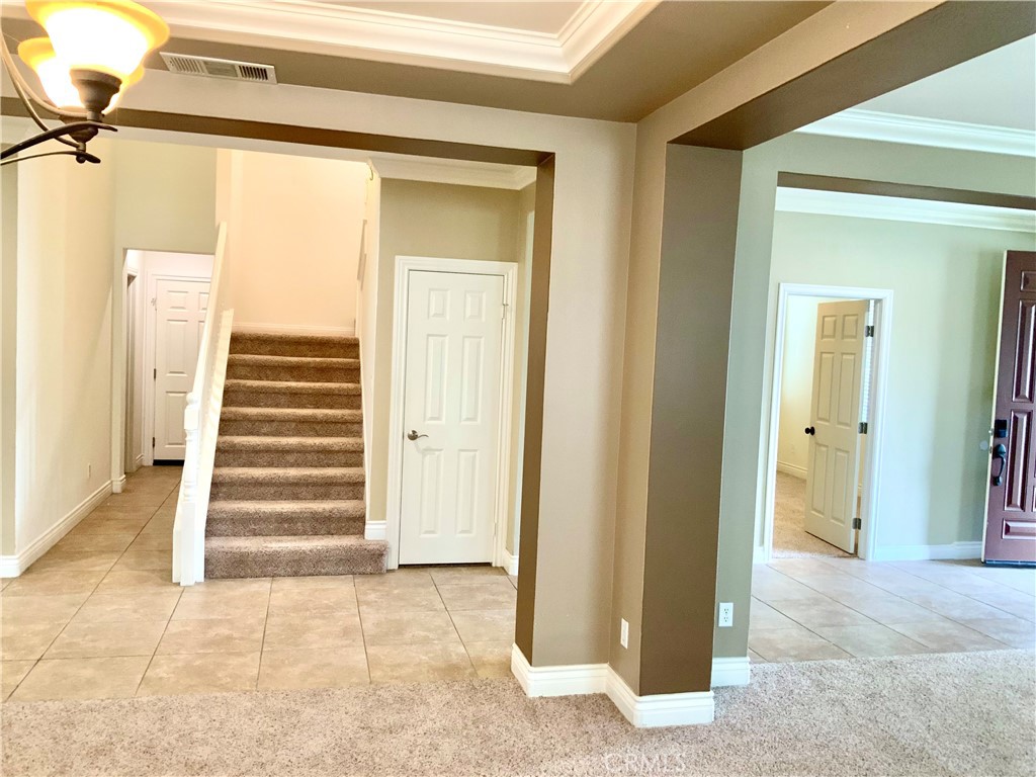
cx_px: 518
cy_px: 388
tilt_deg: -2.3
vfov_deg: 48.2
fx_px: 868
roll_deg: -2.9
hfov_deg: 61.7
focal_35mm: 29
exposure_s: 1/60
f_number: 1.8
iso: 100
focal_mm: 3
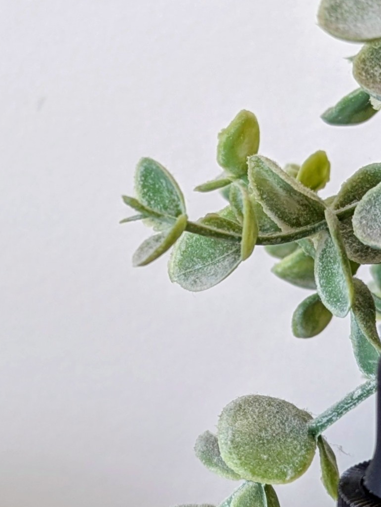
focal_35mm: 95
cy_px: 223
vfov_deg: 20.6
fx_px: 1391
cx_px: 163
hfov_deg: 15.6
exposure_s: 1/23.8
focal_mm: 6.81
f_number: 1.85
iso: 153
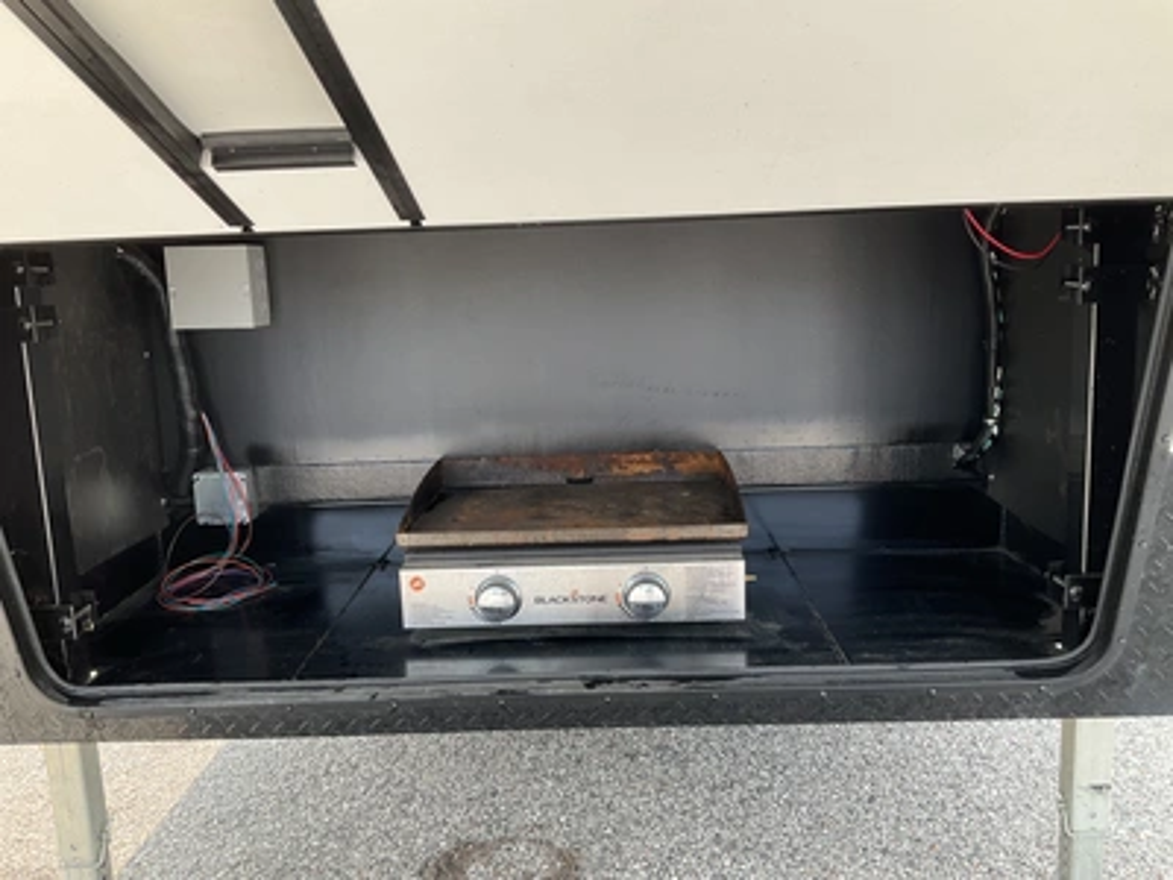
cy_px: 440
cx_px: 586
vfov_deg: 48.2
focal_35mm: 29
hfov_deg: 61.7
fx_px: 983
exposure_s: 1/188
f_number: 1.8
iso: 20
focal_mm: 3
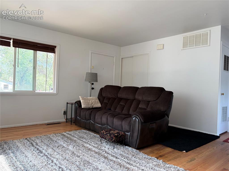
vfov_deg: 53.0
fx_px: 172
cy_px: 86
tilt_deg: +2.5
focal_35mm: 26
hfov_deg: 67.3
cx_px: 114
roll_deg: -1.0
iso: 200
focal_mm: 5.96
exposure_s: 1/120
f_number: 1.6
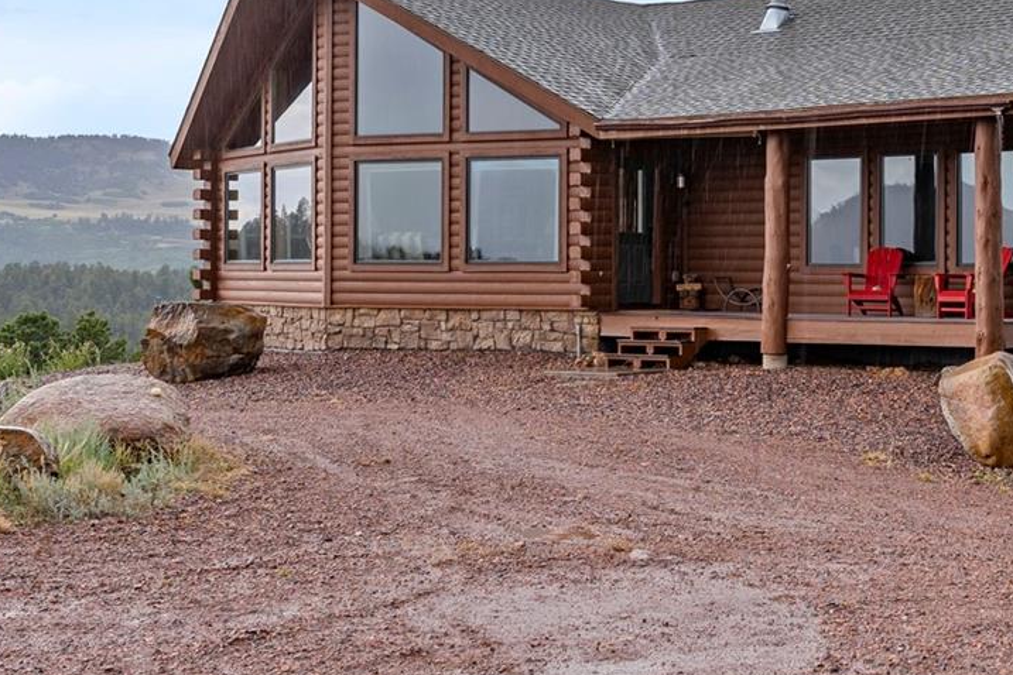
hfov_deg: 33.8
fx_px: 1632
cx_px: 750
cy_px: 225
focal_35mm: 58
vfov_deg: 23.3
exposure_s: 1/80
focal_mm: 26
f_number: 8
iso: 200
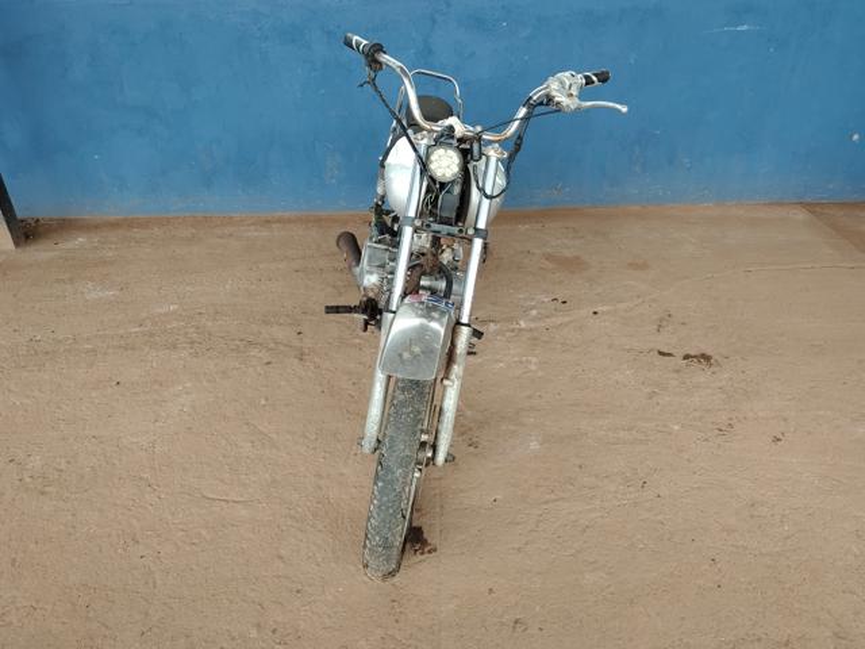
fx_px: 625
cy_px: 324
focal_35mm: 25
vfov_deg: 54.9
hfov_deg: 69.4
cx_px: 432
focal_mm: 4.71
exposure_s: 1/120
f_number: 1.7
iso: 359
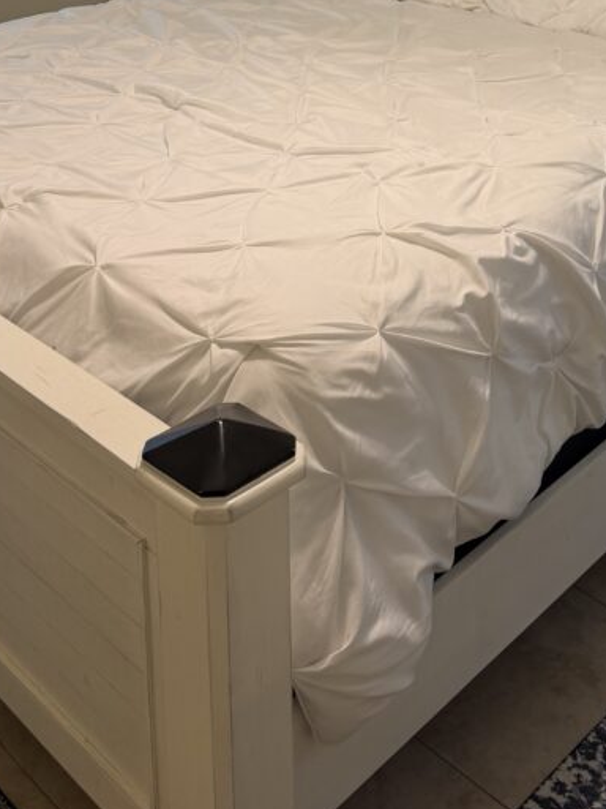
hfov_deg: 30.1
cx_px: 387
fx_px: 1120
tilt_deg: -13.9
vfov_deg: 36.4
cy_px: 35
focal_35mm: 48
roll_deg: -0.1
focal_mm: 6.76
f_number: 1.78
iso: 125
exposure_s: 1/60
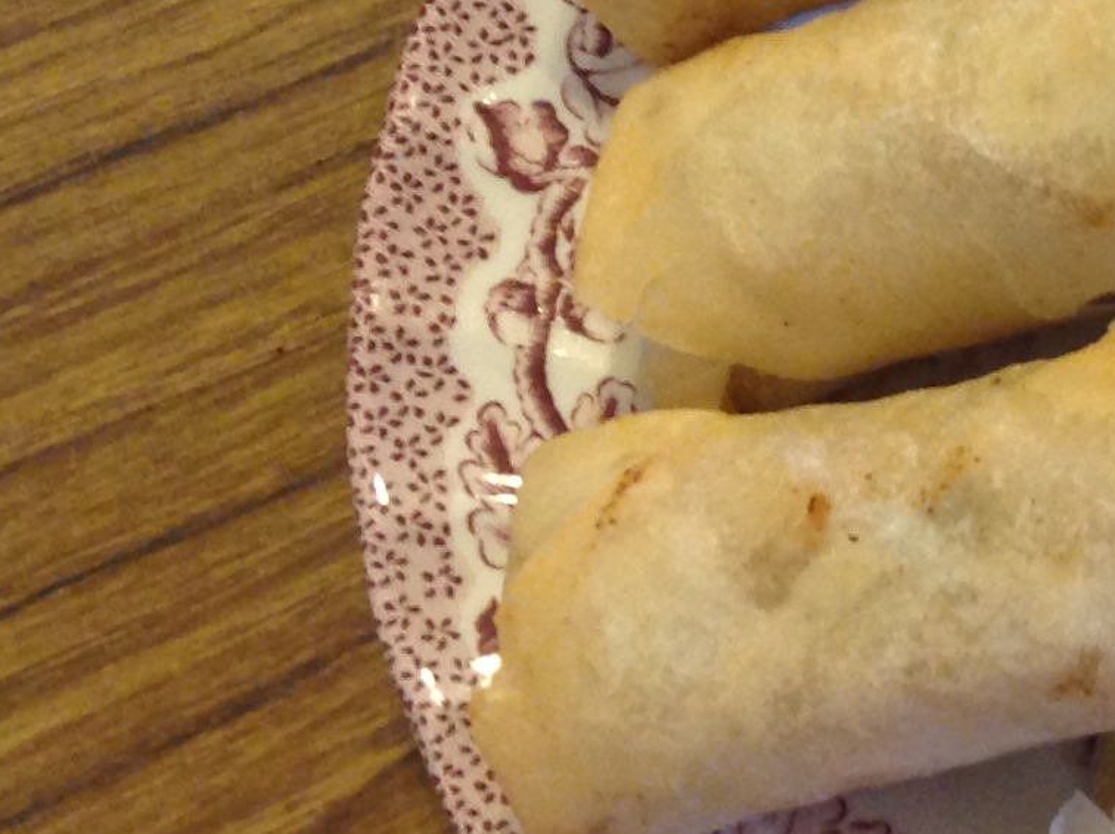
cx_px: 1497
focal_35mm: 120
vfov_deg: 12.3
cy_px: 151
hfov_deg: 15.5
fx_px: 3860
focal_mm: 4.28
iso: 125
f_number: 2.4
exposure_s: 1/15
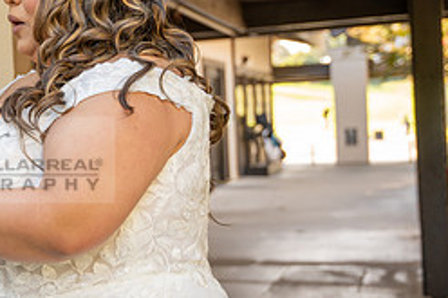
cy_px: 160
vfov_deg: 16.6
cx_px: -38
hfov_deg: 23.3
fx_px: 1020
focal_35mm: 82
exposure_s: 1/80
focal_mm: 35
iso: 125
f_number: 3.2
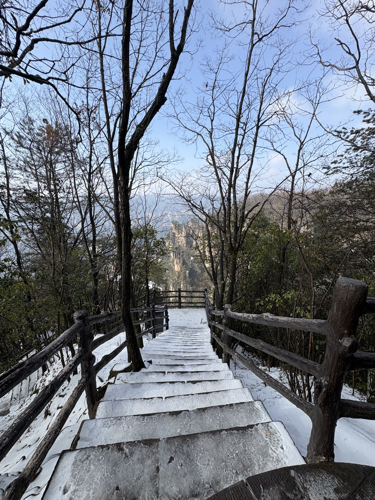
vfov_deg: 102.1
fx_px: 202
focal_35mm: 14
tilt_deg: -13.4
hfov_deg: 85.7
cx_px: 188
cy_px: 250
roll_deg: +0.7
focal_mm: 2.22
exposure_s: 1/968
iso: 50
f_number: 2.2
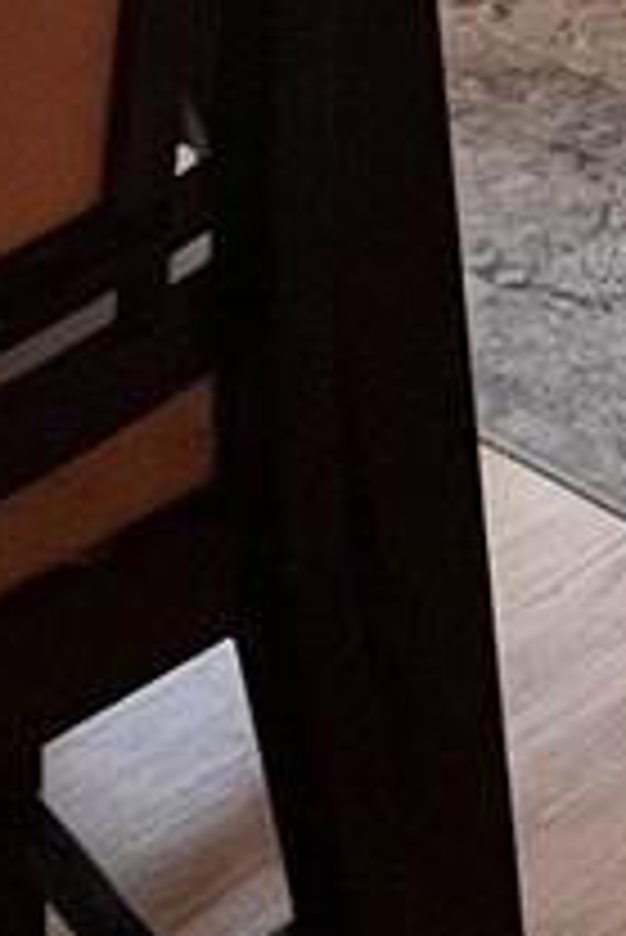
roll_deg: +1.3
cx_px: 1414
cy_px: -940
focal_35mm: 104
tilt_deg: -7.3
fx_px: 2708
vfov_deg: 15.6
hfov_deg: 11.3
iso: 200
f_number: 1.8
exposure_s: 1/60
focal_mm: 1.57
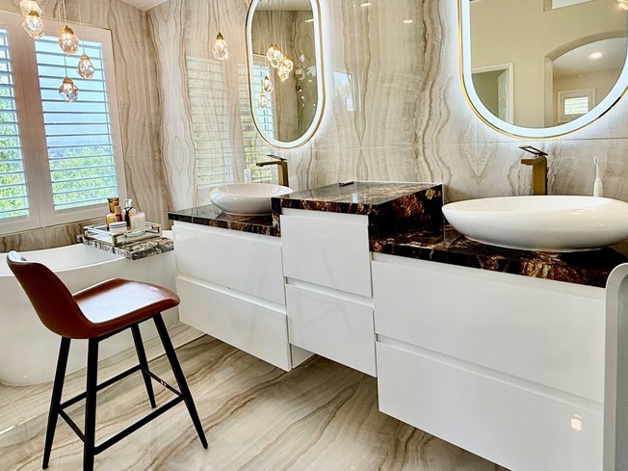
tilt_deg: -4.7
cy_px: 177
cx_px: 332
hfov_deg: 76.3
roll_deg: +3.0
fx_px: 399
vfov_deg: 60.3
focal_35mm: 22
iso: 100
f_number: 2.2
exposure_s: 1/120
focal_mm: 2.22
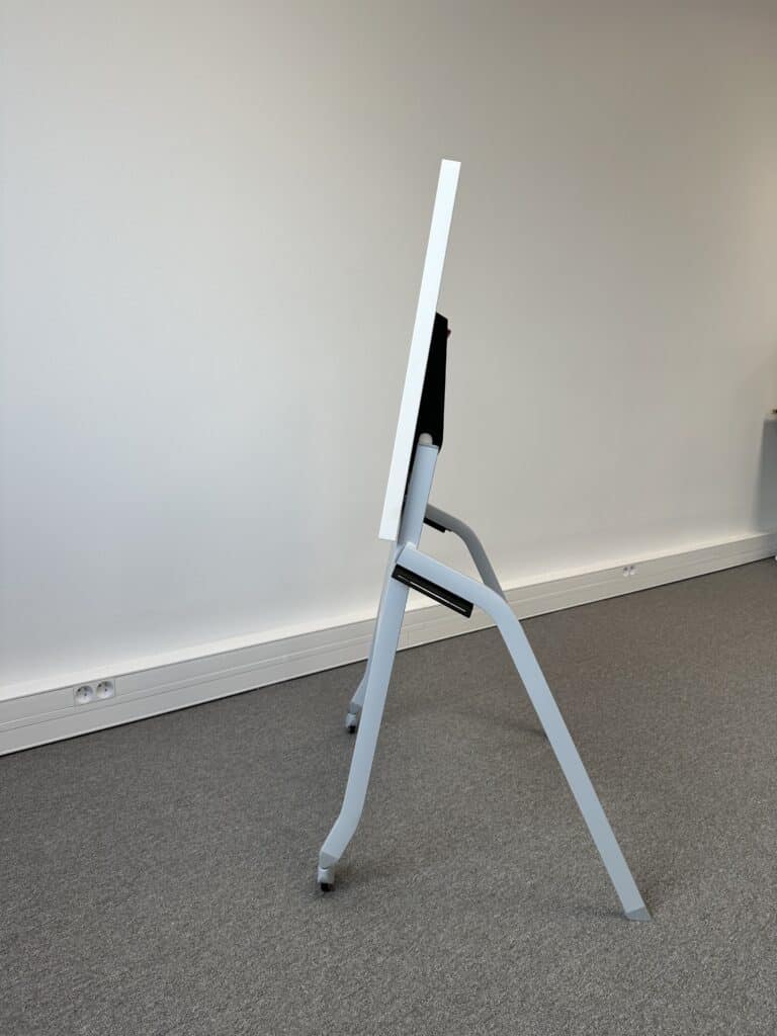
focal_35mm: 24
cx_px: 388
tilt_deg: -8.8
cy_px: 518
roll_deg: -1.6
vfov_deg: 71.6
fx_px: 718
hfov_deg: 56.8
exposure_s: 1/100
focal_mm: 6.86
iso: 64
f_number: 1.78
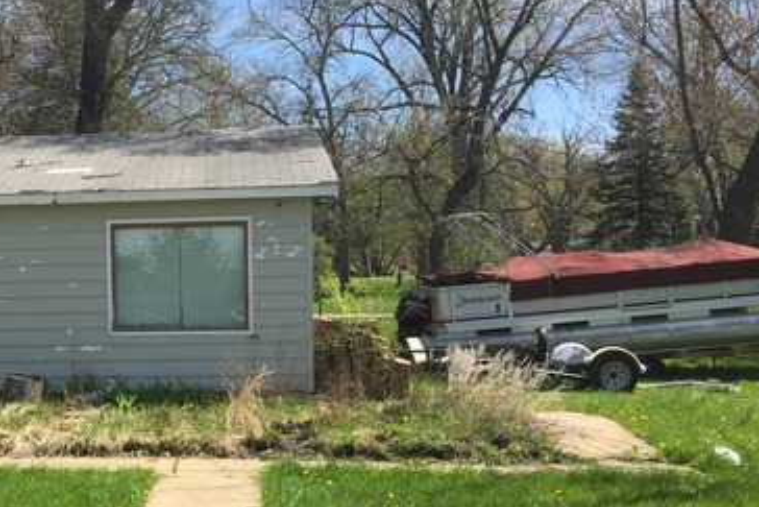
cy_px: 357
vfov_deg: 25.3
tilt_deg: -2.1
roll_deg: +0.7
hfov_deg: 35.6
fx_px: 1118
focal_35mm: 53
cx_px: 98
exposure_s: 1/1364
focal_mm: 4.15
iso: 32
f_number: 2.2
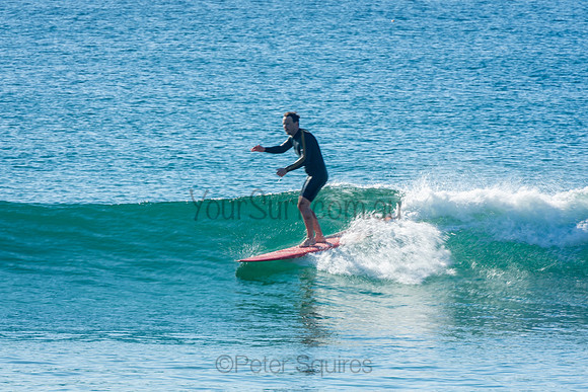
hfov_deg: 3.4
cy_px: 196
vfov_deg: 2.3
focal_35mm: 600
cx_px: 294
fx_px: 9802
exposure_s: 1/50
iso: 100
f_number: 18
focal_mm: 400
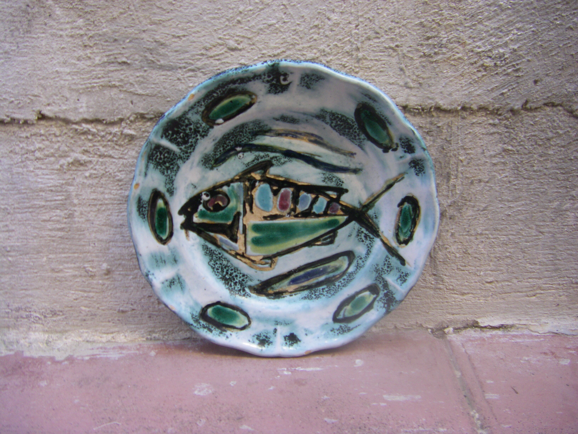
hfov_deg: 49.0
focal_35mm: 38
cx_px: 289
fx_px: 635
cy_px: 217
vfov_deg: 37.7
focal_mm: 6.3
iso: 160
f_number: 3.5
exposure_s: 1/50
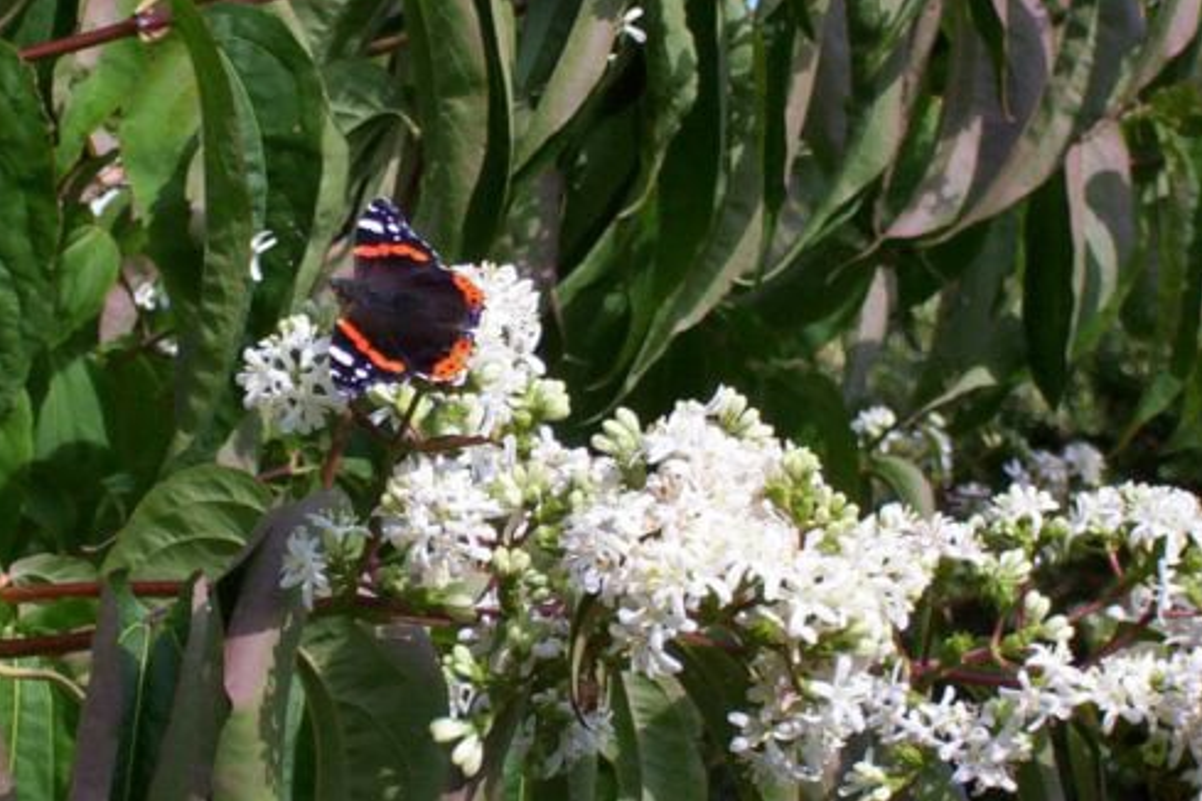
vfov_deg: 7.4
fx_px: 6176
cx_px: 403
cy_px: 380
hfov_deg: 11.1
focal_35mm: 185
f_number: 4.62
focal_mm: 16.3
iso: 100
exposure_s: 1/633
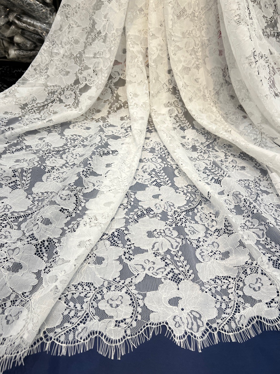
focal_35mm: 26
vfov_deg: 67.3
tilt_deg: -41.2
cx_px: 140
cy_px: 187
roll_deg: -4.7
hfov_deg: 53.1
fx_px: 280
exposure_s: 1/121
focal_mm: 5.7
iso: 80
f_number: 1.5
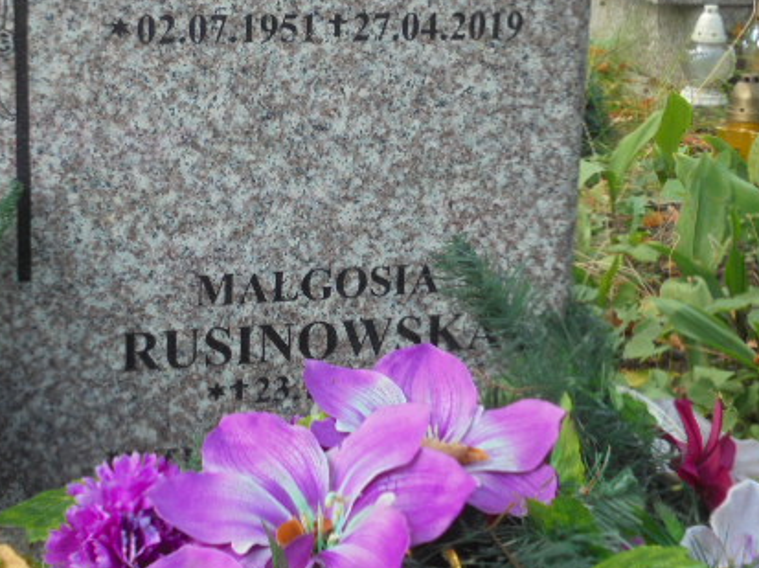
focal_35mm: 76
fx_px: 1665
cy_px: 153
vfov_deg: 19.2
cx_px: 296
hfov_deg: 25.6
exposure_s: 1/50
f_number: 4.8
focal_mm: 8.9
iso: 100
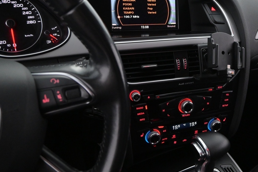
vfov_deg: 33.4
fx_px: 287
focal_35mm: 40
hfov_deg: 47.3
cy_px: 81
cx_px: 180
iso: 2500
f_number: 4
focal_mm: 16
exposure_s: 1/60
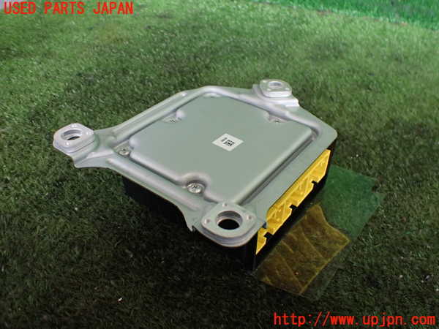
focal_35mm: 30
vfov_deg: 46.8
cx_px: 220
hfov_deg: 60.0
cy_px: 164
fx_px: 380
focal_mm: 5.4
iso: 320
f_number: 2.3
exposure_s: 1/125
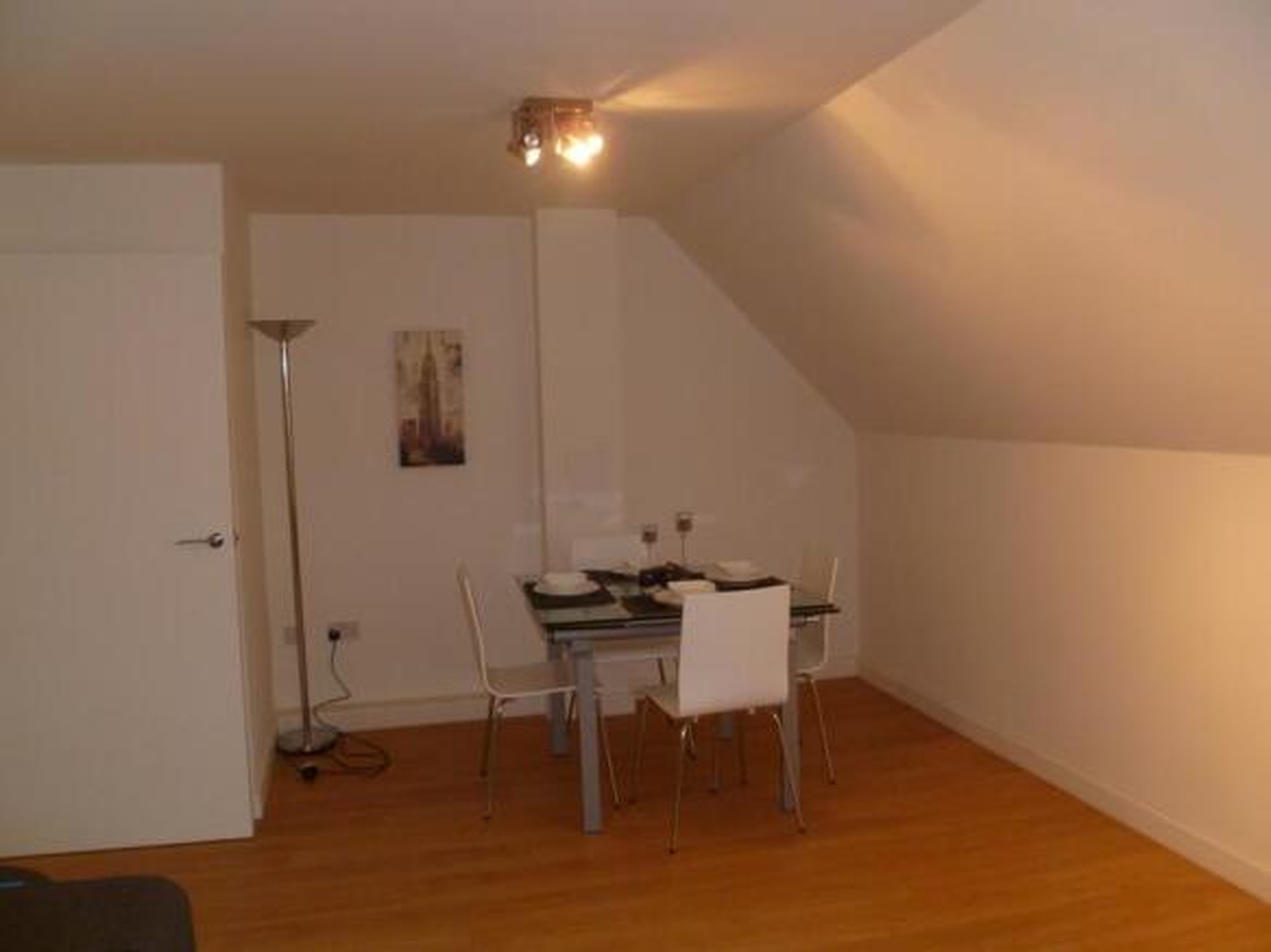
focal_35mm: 28
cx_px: 636
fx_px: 1028
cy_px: 476
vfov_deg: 49.7
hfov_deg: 63.5
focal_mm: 5
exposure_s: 1/30
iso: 200
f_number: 3.3
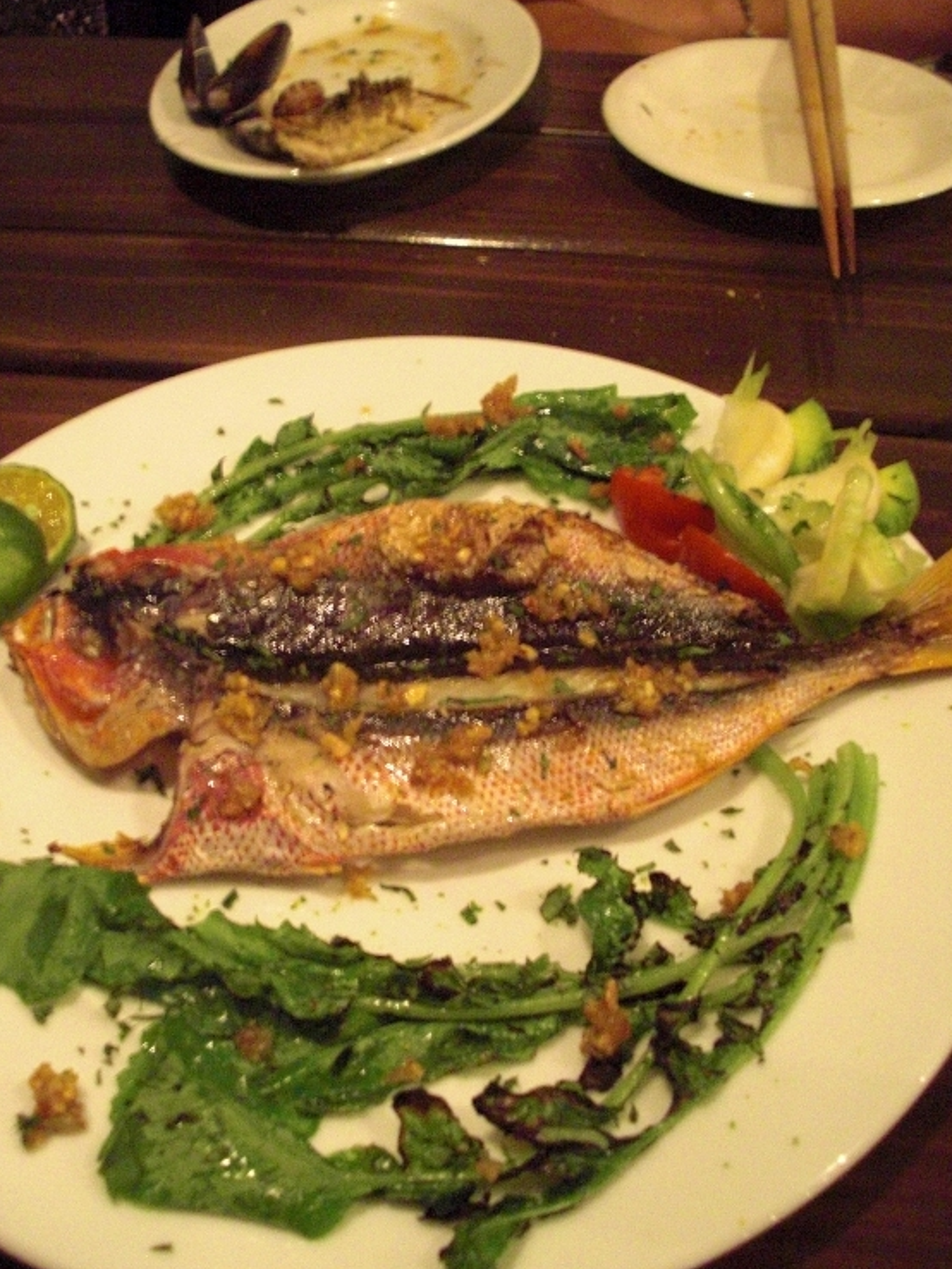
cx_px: 440
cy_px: 585
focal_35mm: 39
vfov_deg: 47.8
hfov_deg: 36.8
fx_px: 1429
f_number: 2.8
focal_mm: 6.3
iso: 800
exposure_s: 1/8
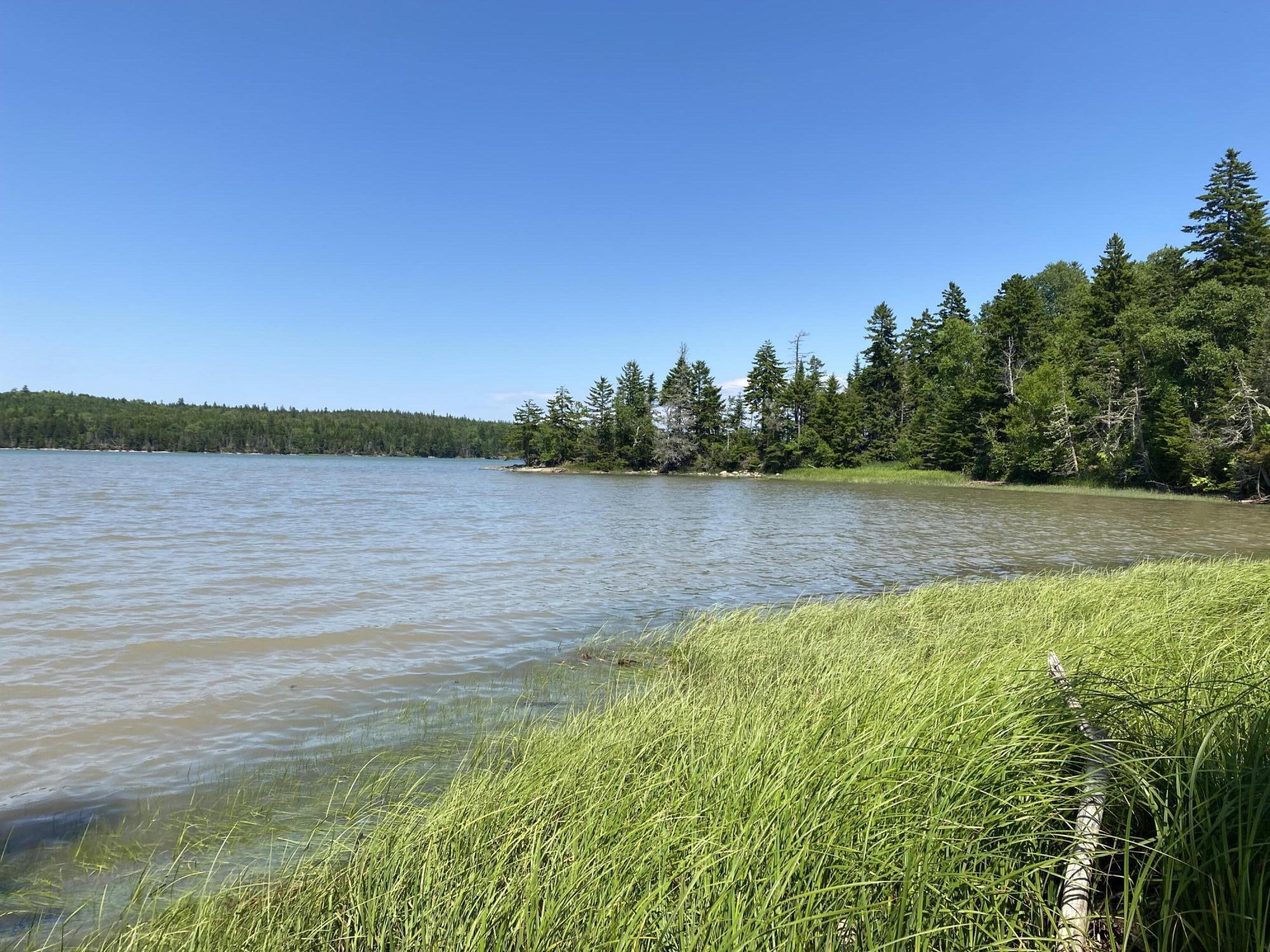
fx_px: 954
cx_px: 635
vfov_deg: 53.1
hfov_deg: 67.3
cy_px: 476
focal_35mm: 26
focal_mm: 4.25
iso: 32
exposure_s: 1/2817
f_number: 1.8
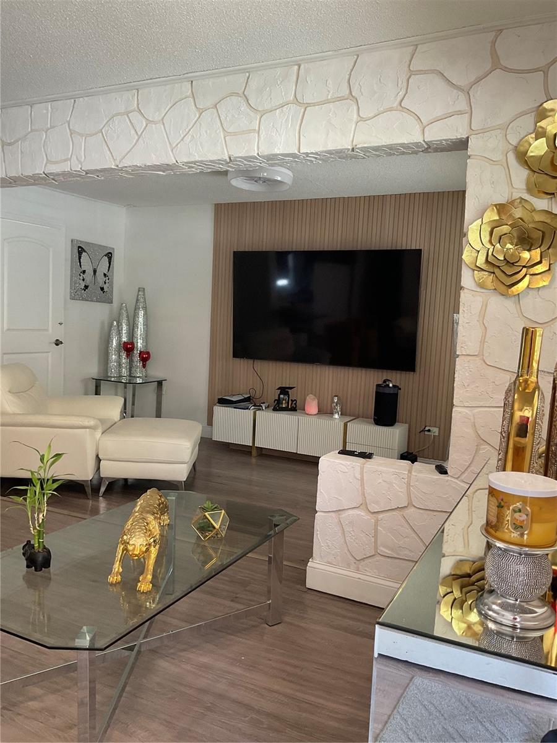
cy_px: 372
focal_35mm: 29
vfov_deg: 61.7
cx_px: 278
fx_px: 622
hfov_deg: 48.2
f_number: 1.8
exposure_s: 1/60
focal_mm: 3
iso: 64
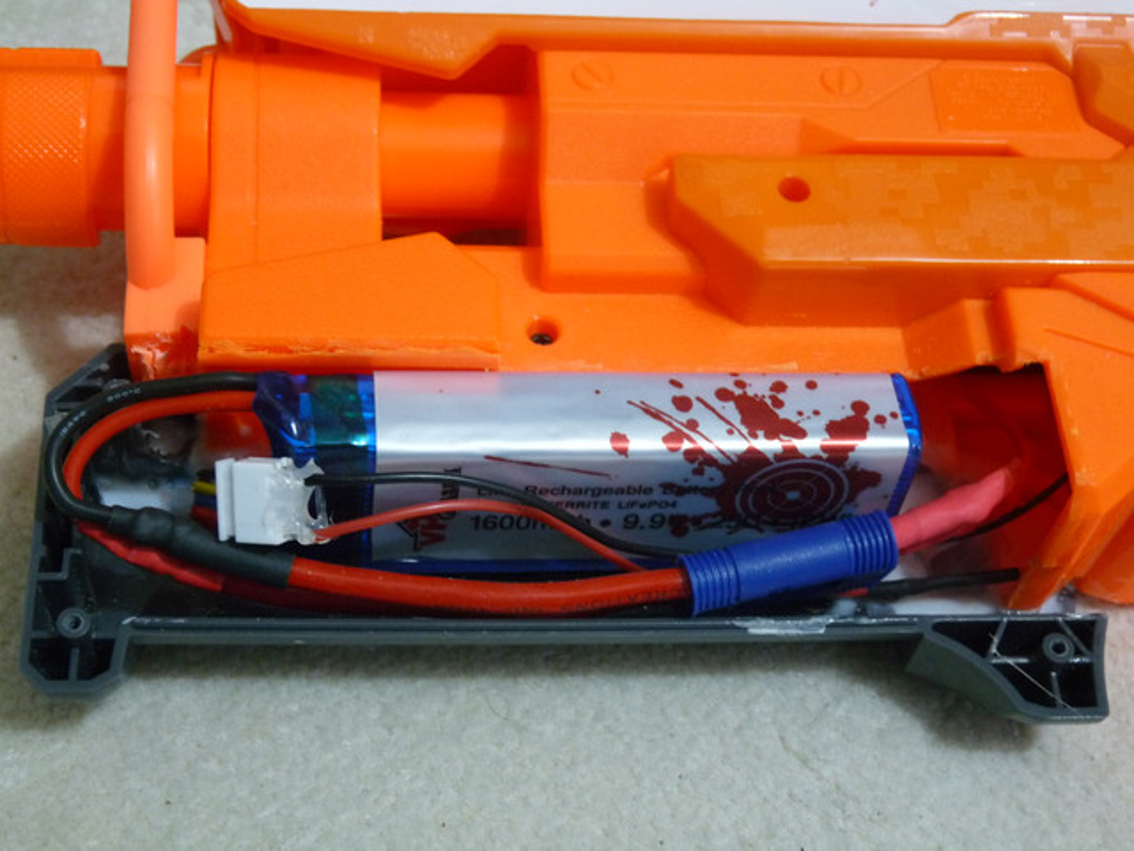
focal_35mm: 57
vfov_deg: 25.7
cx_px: 567
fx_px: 1867
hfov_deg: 33.8
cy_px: 426
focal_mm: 10.1
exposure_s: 1/5
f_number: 3.2
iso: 400
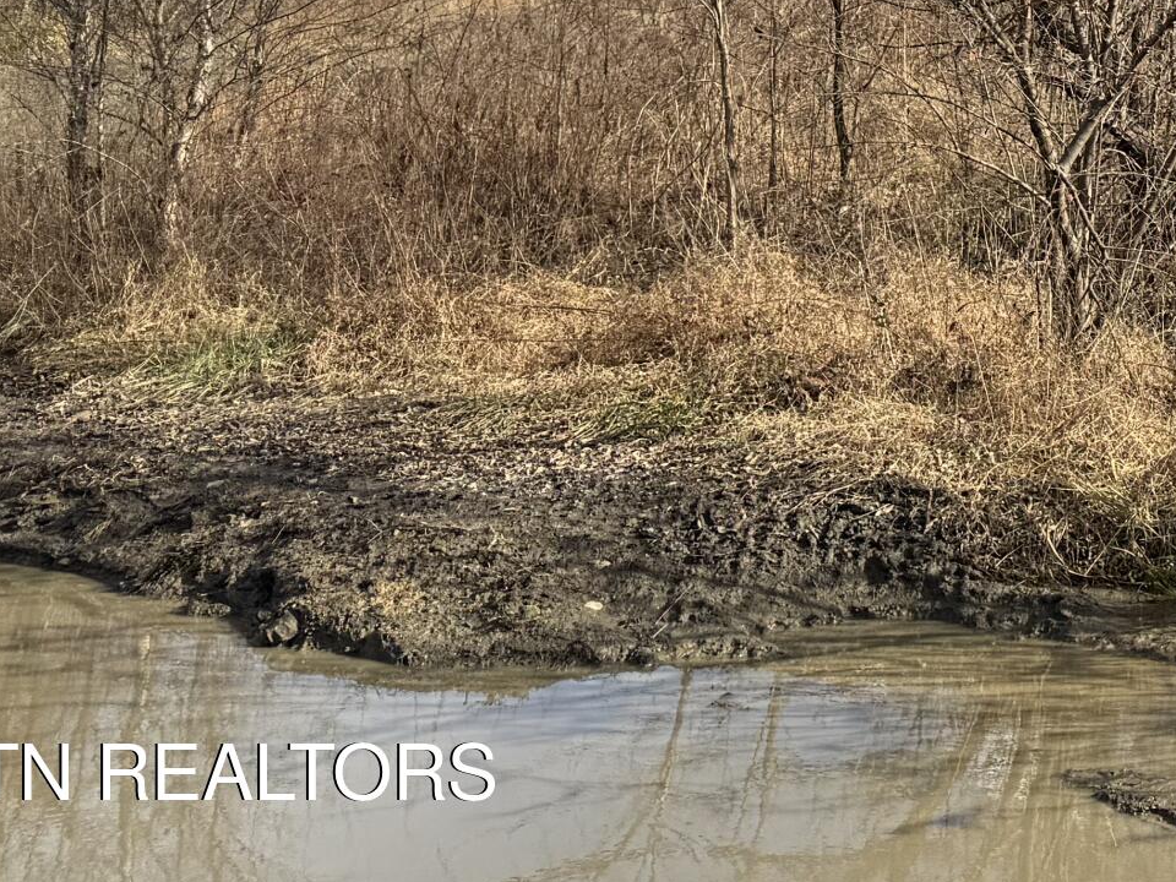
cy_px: -479
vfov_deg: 17.5
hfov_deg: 21.8
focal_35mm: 75
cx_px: 1752
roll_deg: +0.0
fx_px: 2548
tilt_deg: +10.0
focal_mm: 6.76
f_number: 1.78
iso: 80
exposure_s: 1/4405
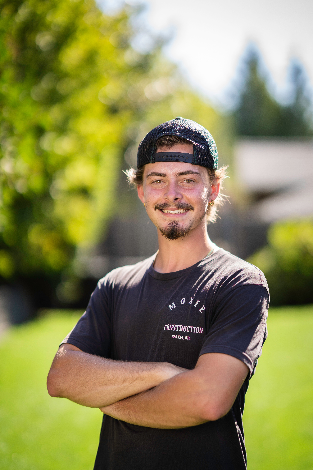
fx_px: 1108
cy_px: 235
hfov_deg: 16.1
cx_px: 156
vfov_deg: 23.9
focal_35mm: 85
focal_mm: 85
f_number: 1.4
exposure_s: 1/2000
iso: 200
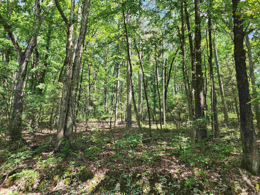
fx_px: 173
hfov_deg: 73.9
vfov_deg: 58.9
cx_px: 130
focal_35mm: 23
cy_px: 98
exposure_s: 1/180
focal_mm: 6.4
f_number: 1.8
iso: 32
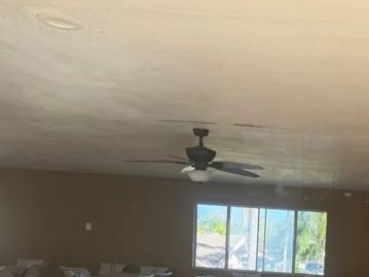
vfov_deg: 27.5
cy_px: 275
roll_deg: -3.2
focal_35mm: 50
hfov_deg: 35.6
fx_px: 533
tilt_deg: -4.4
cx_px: 343
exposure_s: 1/210
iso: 80
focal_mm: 6.76
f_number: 1.78
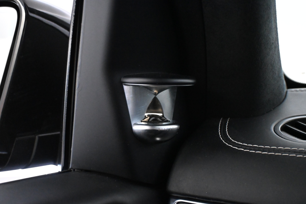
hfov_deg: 41.7
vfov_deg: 28.5
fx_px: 402
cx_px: 153
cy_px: 102
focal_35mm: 47
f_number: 5
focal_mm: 31.5
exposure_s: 1/60
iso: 9000
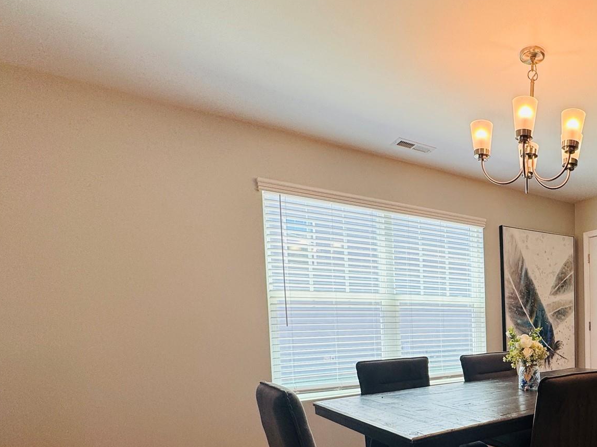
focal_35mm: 25
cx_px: 510
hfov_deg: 61.2
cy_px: 350
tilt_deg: -3.4
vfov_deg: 51.8
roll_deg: +1.0
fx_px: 431
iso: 64
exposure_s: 1/120
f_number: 2.2
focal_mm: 2.22
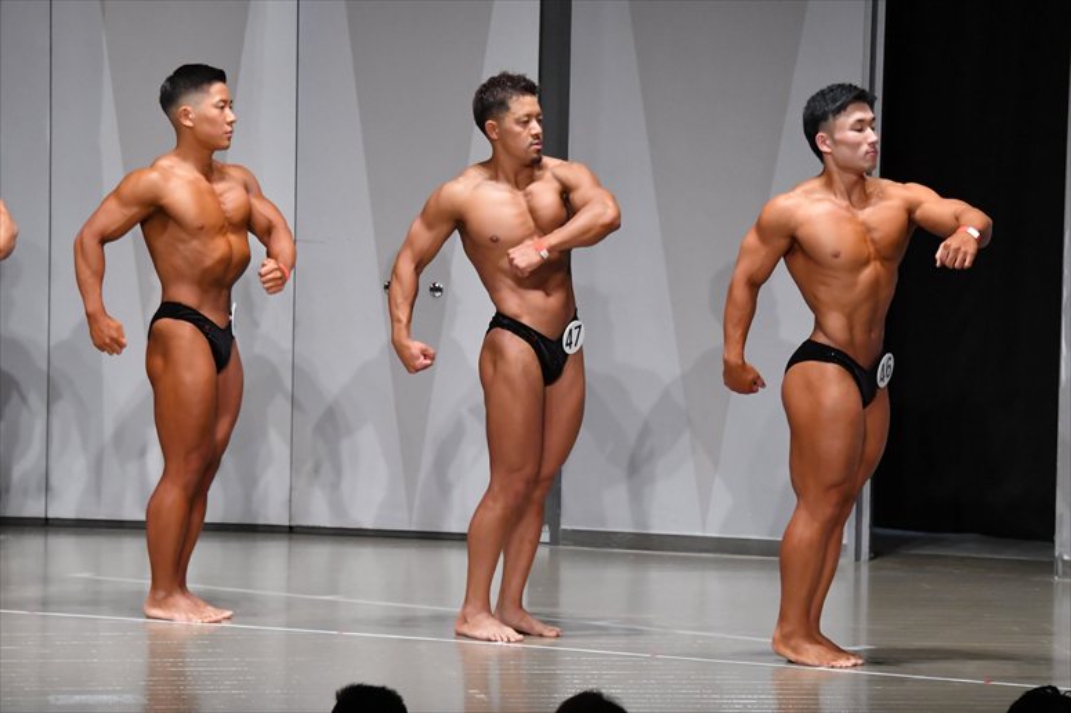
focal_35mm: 202
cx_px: 536
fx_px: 6007
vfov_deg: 6.8
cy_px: 356
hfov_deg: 10.2
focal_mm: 135
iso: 6400
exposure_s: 1/400
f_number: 5.6
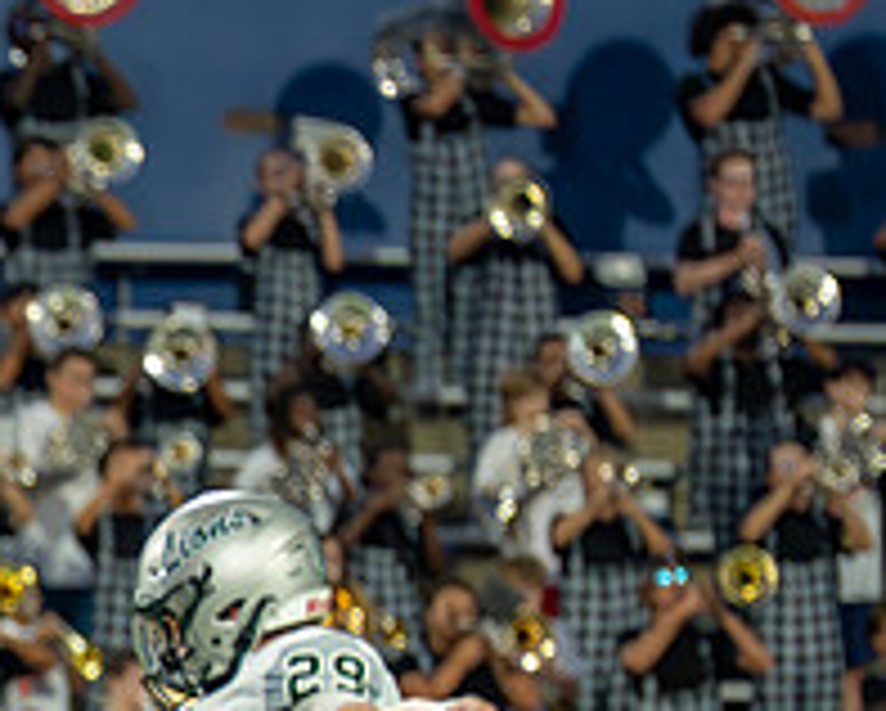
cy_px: 825
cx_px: -905
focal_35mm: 765
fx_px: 20080
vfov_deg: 2.0
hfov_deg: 2.5
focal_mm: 200
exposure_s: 1/1250
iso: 1600
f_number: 2.8
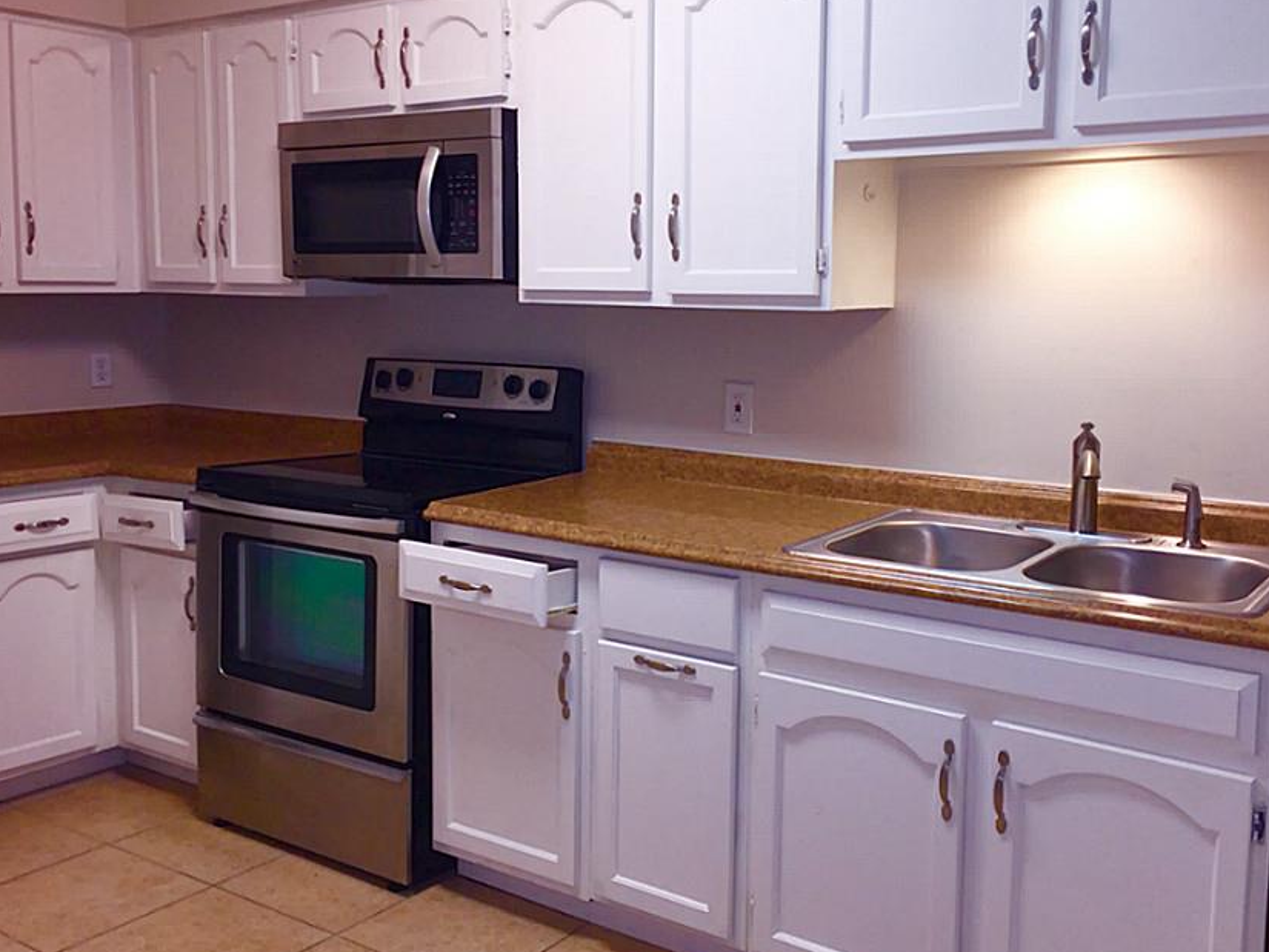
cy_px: 434
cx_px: 635
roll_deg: -1.1
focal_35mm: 36
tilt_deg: -7.4
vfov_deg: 39.6
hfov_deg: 51.3
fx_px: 1320
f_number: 2.2
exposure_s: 1/30
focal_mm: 4.15
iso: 32
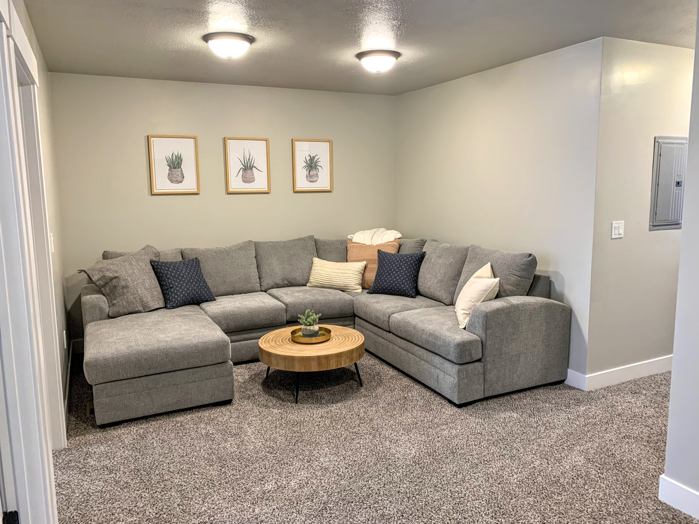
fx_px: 525
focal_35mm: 26
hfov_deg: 67.3
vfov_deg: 53.1
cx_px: 350
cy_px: 262
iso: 160
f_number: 1.8
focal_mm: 4.25
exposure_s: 1/60
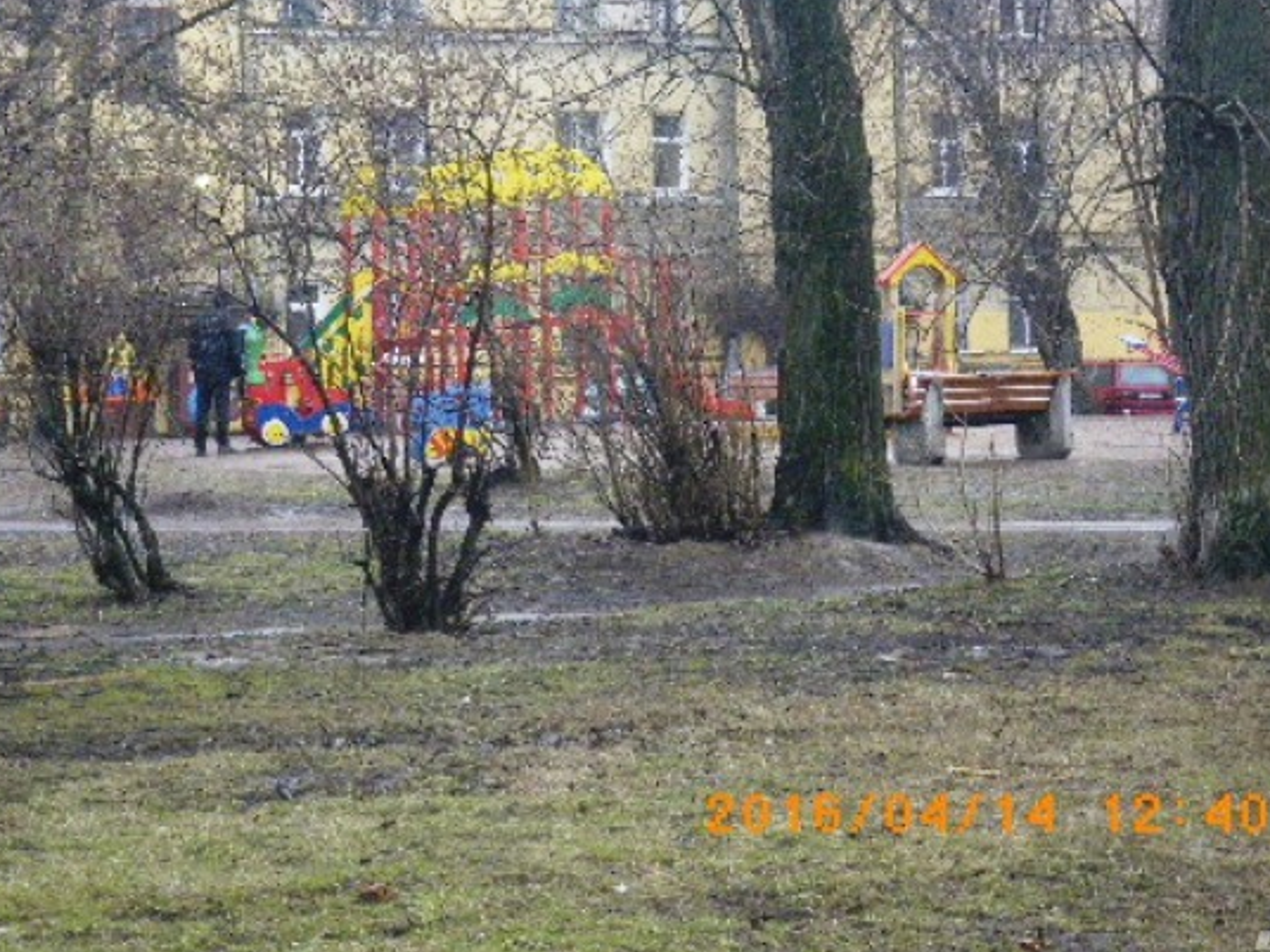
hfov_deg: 16.7
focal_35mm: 118
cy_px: 268
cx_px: 538
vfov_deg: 12.5
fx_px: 4329
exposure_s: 1/160
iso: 400
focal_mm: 13.9
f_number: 4.6
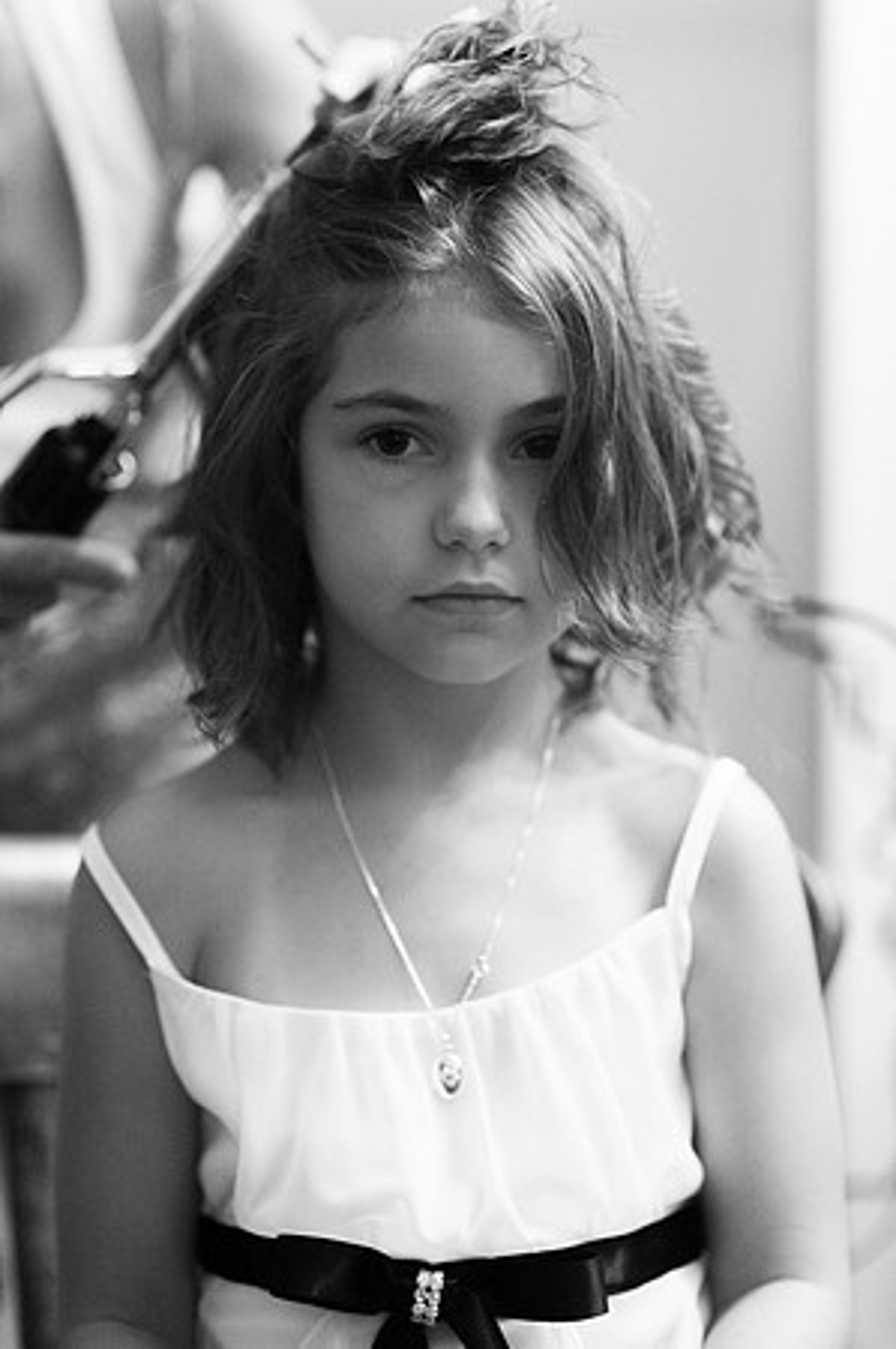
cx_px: 448
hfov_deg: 16.0
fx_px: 3180
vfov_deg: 23.9
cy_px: 674
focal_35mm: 85
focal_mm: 85
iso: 6400
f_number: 2.5
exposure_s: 1/125
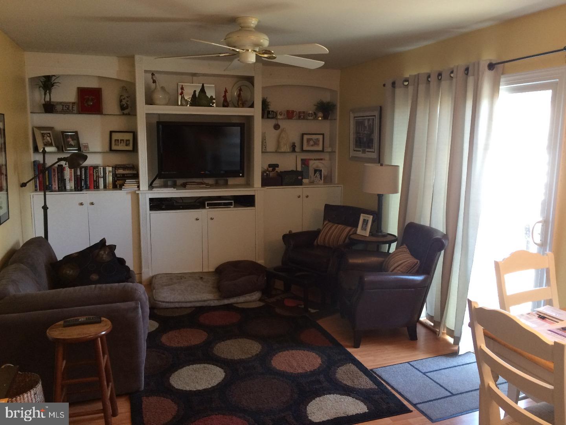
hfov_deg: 61.7
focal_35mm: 29
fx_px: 474
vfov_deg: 48.2
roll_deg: +0.3
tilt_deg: -8.2
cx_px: 283
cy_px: 212
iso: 125
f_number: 2.2
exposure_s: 1/30
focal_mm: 4.15
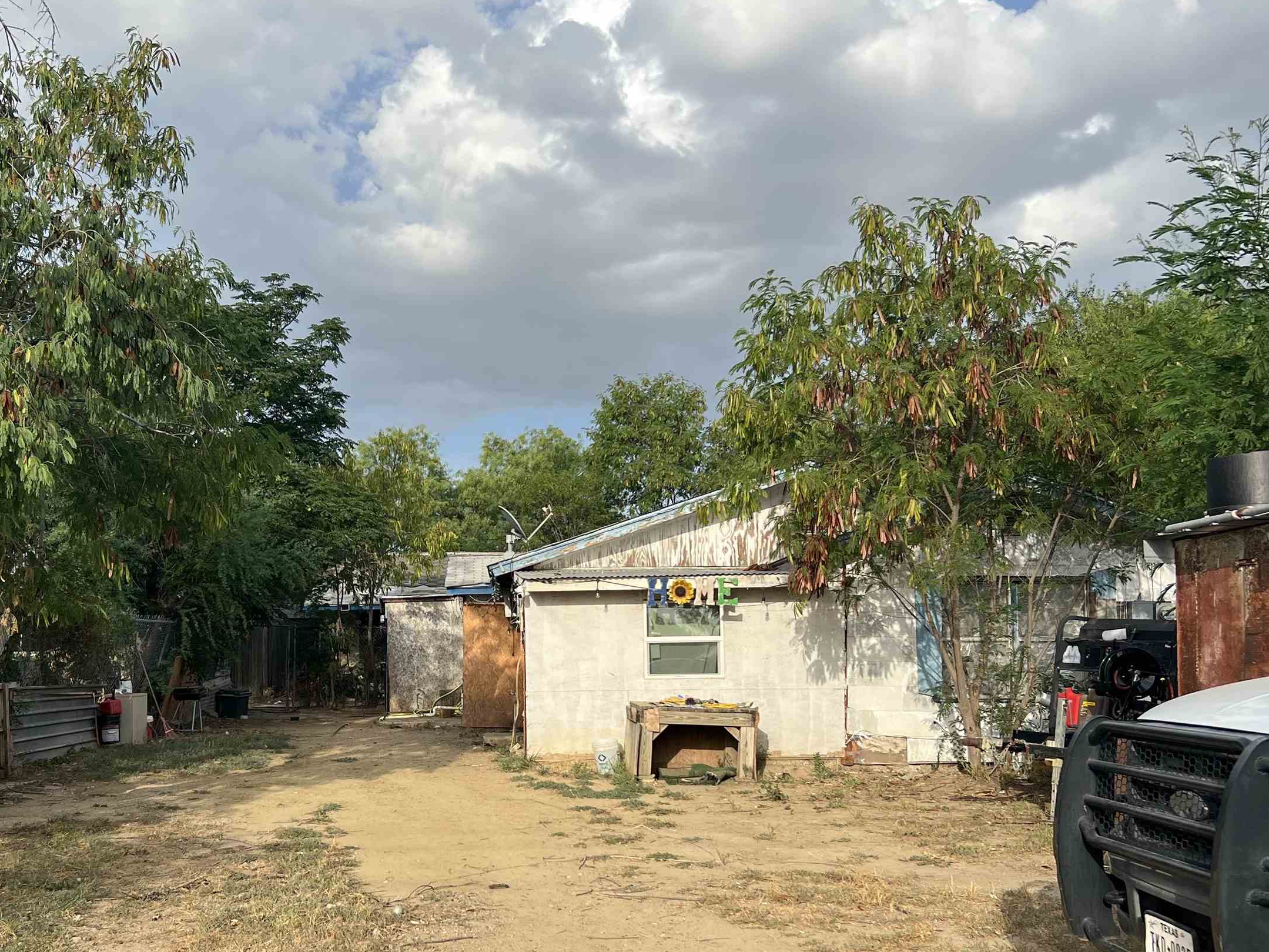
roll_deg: -0.2
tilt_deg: +0.6
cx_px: 468
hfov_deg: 49.6
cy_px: 615
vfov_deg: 38.3
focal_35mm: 37
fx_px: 1356
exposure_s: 1/2841
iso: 50
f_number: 1.5
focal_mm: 5.7
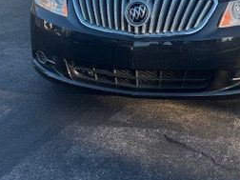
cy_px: 34
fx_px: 458
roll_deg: -1.3
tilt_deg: -15.0
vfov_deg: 21.9
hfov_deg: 28.9
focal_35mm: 66
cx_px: 180
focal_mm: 5.96
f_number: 1.6
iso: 50
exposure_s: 1/460
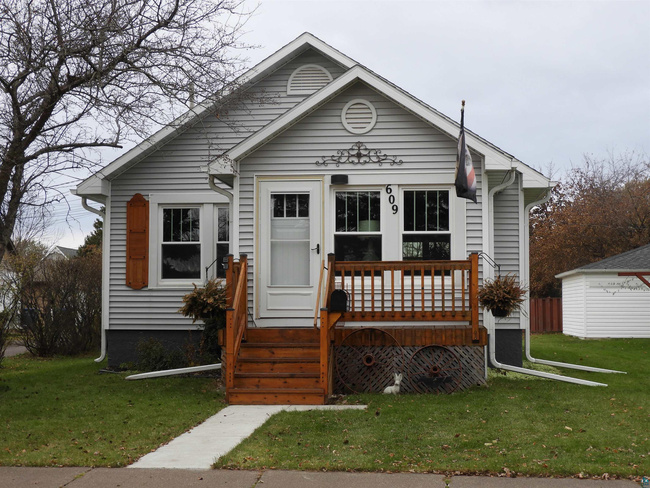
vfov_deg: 24.4
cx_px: 325
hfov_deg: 32.2
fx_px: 1127
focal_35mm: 60
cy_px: 244
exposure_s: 1/40
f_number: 4.2
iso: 100
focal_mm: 10.7
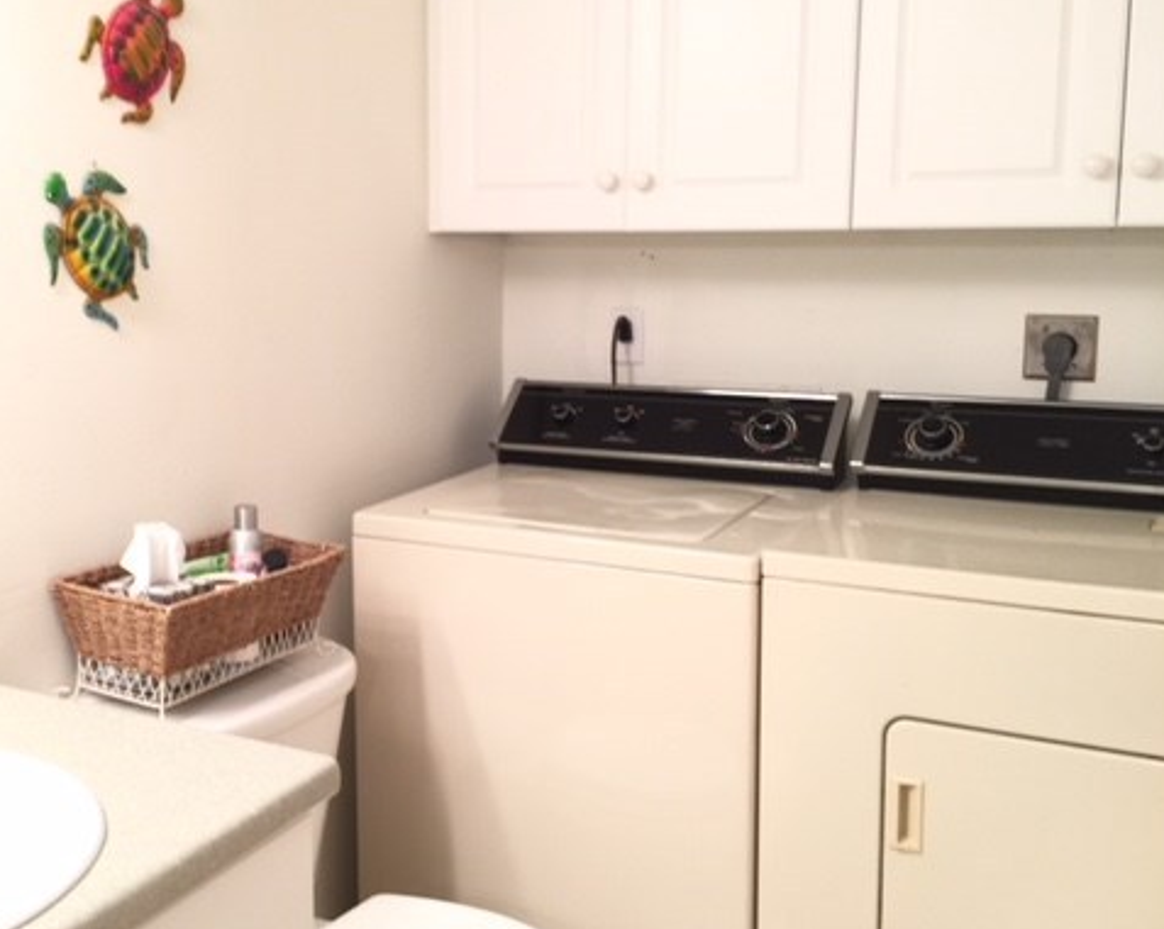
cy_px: 422
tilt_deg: -6.2
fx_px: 1308
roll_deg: -0.5
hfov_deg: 47.4
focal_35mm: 38
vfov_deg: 39.1
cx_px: 410
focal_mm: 4.15
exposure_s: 1/15
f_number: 2.2
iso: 32
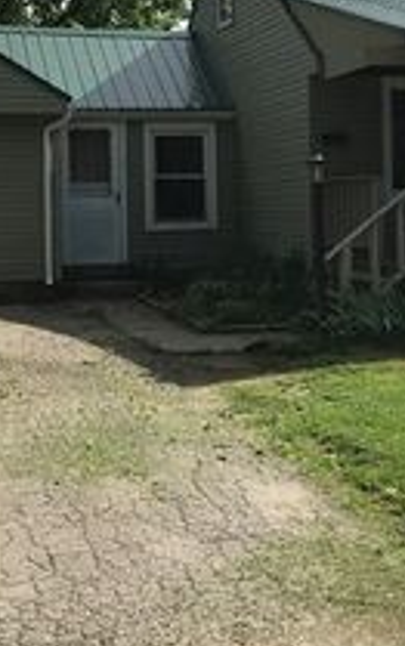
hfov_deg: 18.3
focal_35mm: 71
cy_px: 196
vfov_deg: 28.7
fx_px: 1251
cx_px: 312
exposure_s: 1/2227
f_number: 1.8
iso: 20
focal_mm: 3.99
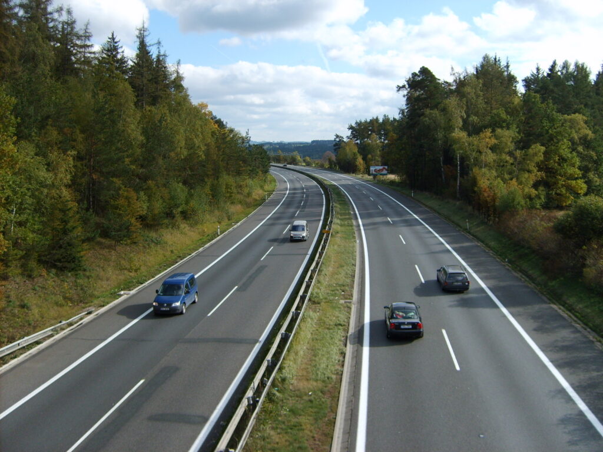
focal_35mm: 35
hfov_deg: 52.6
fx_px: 610
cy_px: 226
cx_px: 302
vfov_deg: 40.7
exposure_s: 1/750
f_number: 2.8
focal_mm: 5.8
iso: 50
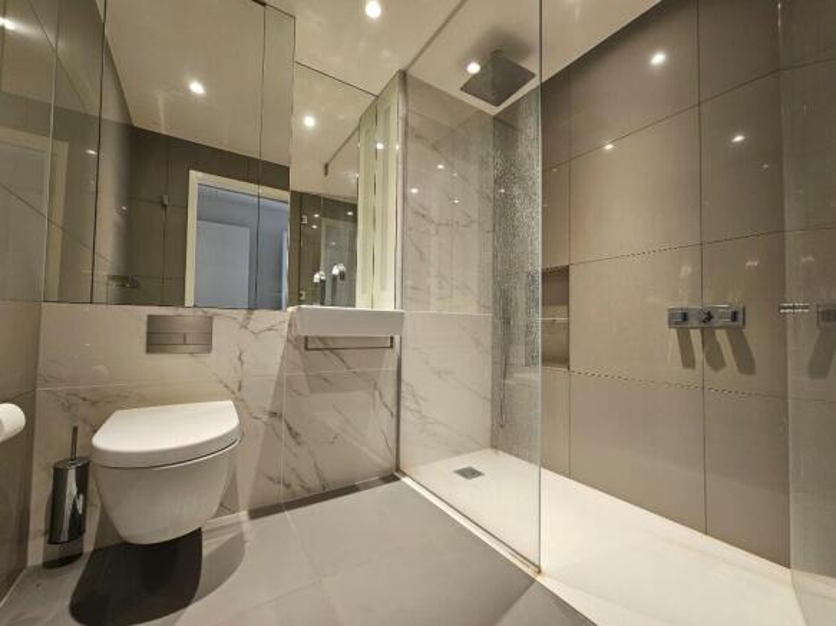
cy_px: 313
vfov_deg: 89.9
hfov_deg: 106.2
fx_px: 314
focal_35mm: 13
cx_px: 418
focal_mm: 2.2
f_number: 2.2
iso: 100
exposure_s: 1/50
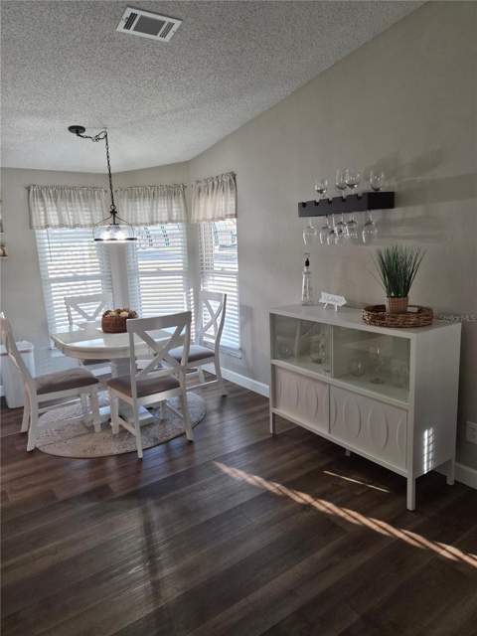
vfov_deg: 73.9
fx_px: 423
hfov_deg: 58.9
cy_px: 318
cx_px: 238
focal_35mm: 23
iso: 160
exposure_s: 1/120
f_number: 1.8
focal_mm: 5.4
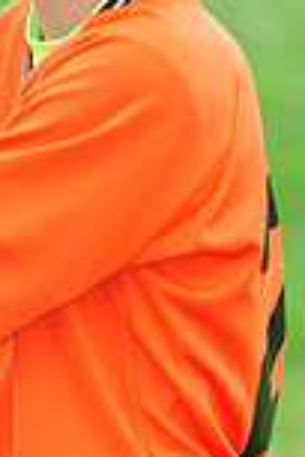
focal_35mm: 624
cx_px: 24
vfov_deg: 3.3
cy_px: -140
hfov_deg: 2.2
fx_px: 7929
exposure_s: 1/320
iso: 400
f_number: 5
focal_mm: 165
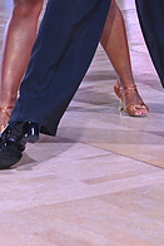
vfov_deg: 9.7
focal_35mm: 207
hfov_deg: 6.6
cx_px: 68
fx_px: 1412
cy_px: -102
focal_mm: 70
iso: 1600
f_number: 13
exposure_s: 1/200
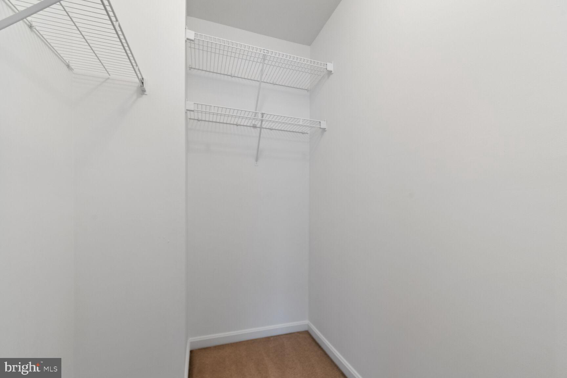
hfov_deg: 100.4
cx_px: 284
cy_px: 189
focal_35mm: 15
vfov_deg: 77.3
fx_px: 236
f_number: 10
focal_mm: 10
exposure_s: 1/1.67
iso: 250
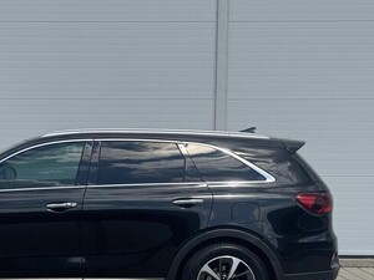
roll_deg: +0.4
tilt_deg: -2.9
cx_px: 82
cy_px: 217
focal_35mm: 88
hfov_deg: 22.0
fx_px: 951
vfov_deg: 16.7
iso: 64
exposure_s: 1/5376
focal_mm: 6.76
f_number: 1.78
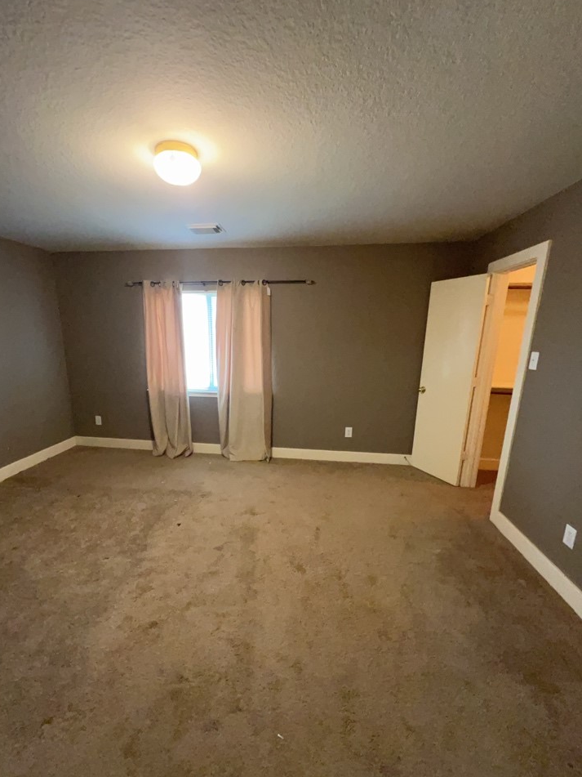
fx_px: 314
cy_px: 411
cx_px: 269
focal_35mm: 14
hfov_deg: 85.5
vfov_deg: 102.0
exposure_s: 1/60
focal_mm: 1.57
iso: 640
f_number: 1.8
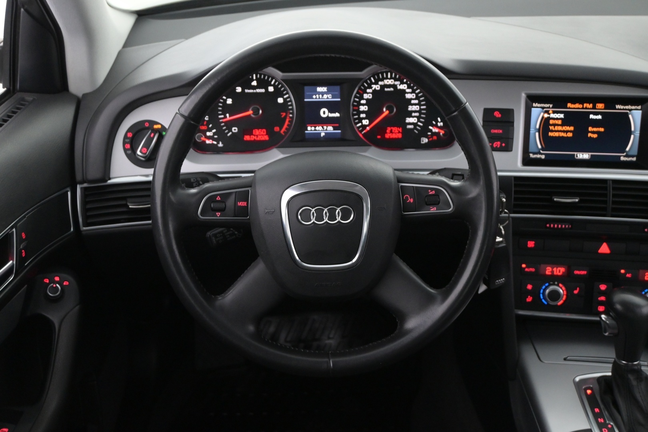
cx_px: 324
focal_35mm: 40
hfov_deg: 48.7
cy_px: 216
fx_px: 715
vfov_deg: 33.6
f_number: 4.5
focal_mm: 26.5
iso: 2800
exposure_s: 1/40
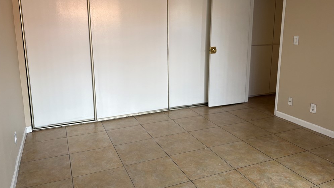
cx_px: 166
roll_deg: +0.0
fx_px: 257
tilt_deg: -10.7
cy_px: 72
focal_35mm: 29
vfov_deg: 40.0
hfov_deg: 66.1
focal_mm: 5.96
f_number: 1.6
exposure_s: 1/108
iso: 125
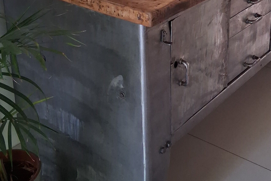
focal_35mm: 62
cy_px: -18
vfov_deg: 20.8
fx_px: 467
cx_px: 177
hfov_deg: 32.2
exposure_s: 1/120
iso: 400
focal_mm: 3.98
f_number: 1.8
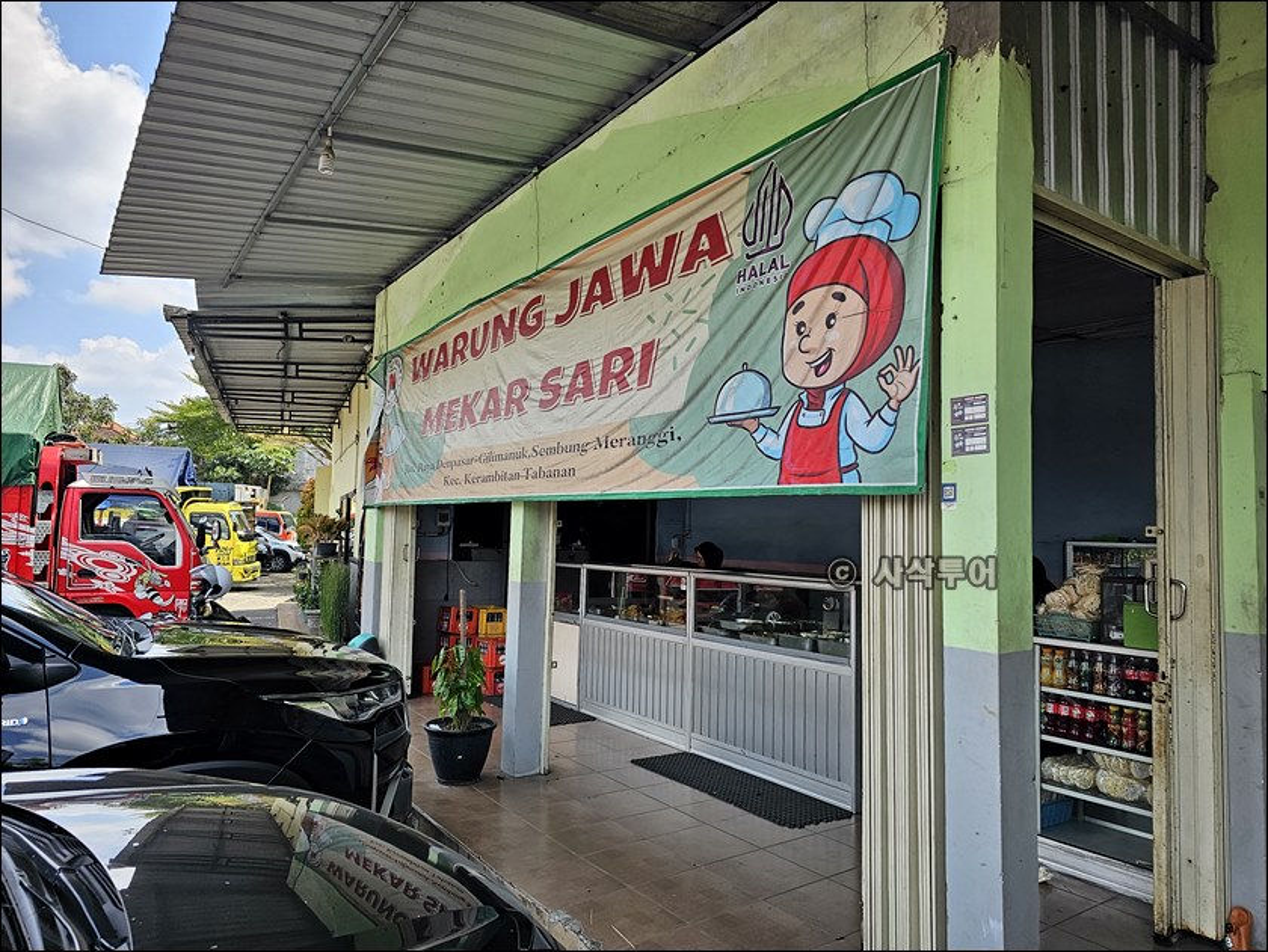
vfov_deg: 58.9
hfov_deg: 73.9
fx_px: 843
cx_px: 634
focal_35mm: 23
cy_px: 476
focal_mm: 6.3
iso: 32
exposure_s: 1/719
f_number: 1.7
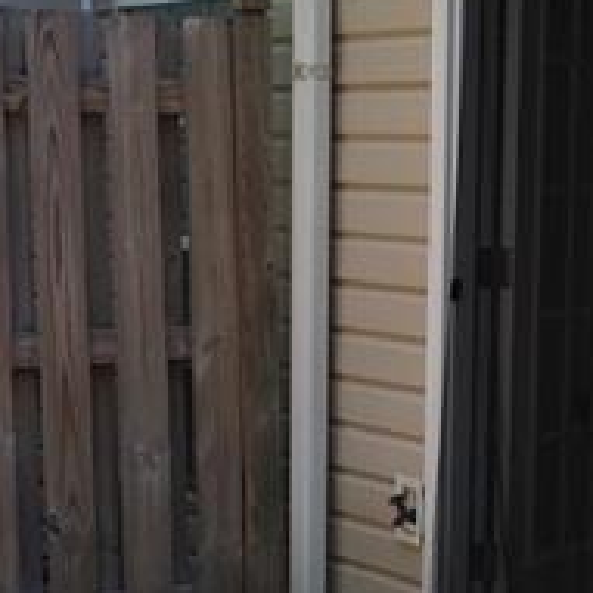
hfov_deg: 16.8
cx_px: 441
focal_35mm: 103
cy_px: 605
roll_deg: -1.2
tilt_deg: -9.8
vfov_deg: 16.5
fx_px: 1996
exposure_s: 1/227
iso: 32
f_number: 2.2
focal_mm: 4.15
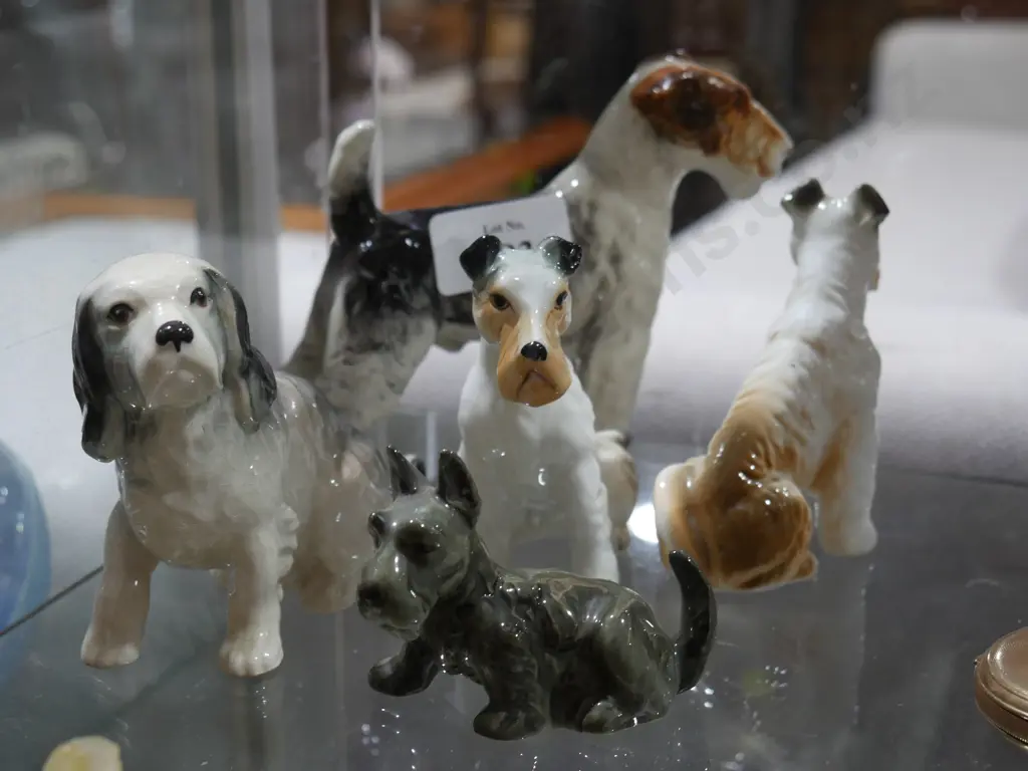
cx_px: 514
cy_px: 386
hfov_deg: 33.2
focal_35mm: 58
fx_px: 1722
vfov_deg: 25.2
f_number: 5.4
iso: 640
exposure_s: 1/60
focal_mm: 29
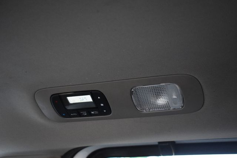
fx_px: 356
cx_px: 118
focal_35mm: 54
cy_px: 79
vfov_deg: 25.1
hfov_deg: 36.9
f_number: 4.8
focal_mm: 36
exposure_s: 1/125
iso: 1800
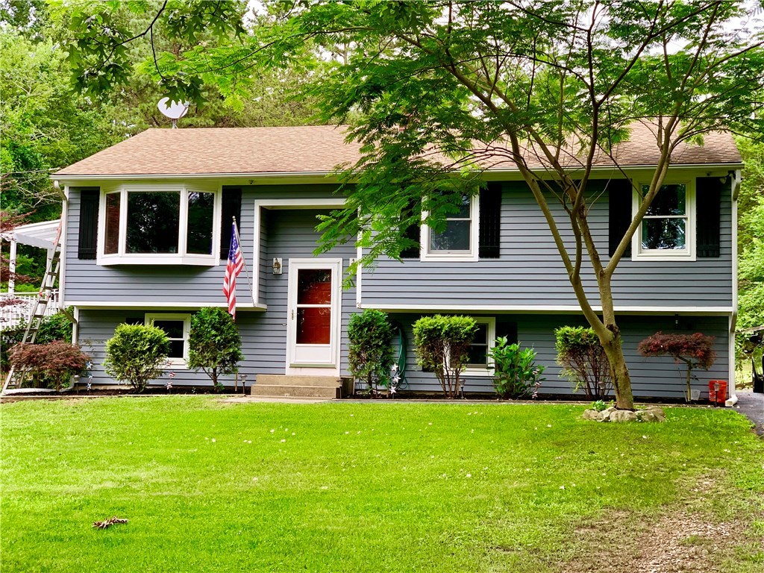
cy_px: 286
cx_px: 382
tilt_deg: +4.8
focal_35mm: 52
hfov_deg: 36.8
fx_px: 1148
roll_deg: -1.4
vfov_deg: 28.0
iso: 40
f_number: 2.4
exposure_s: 1/122
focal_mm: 6
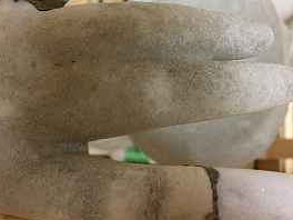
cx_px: 125
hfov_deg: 42.8
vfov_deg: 32.8
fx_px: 372
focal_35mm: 44
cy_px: 87
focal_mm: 4.15
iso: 160
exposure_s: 1/30
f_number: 2.2
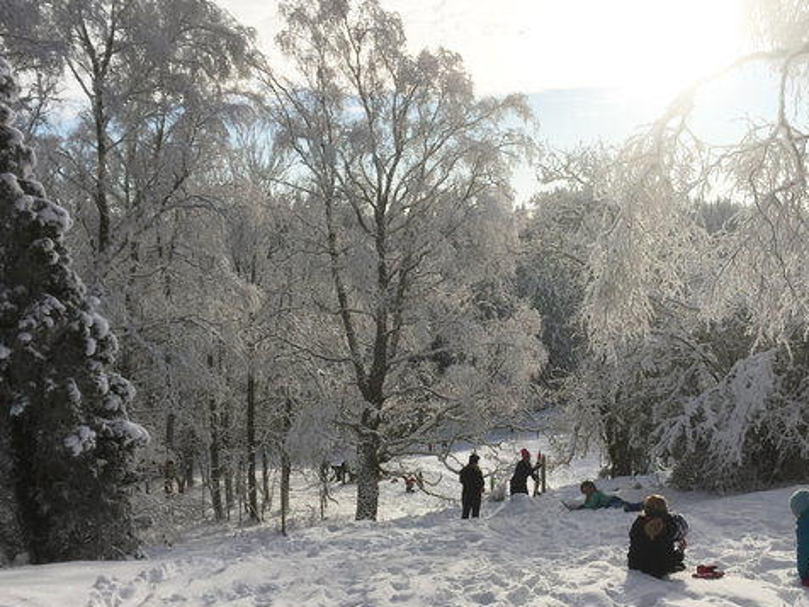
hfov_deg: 47.6
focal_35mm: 39
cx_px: 489
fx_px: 911
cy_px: 366
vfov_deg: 36.7
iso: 32
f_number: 2.2
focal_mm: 4.15
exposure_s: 1/4950
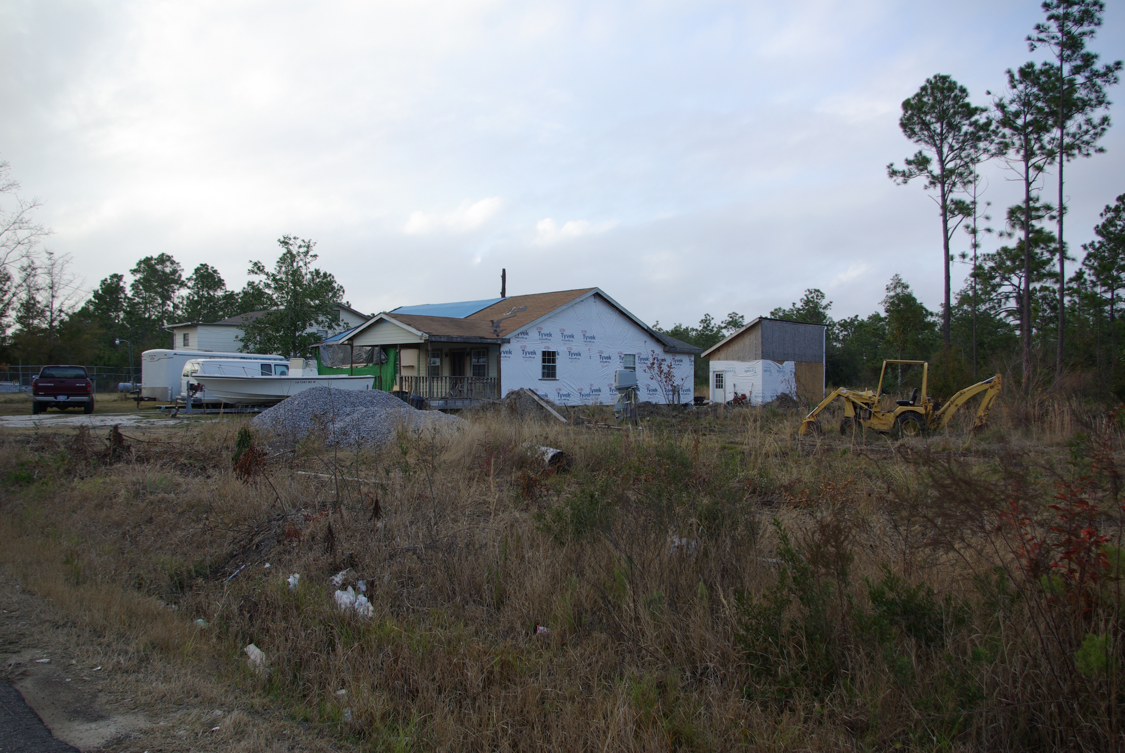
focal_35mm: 27
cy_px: 376
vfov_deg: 48.0
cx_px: 562
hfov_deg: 67.3
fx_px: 845
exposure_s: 1/90
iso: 100
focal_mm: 18
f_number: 5.6
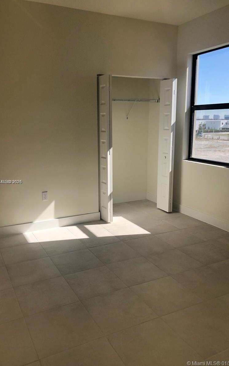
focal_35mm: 30
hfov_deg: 41.8
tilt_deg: -11.5
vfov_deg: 62.9
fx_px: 300
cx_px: 104
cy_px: 182
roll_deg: +0.3
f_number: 1.8
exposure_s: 1/218
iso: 20
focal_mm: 4
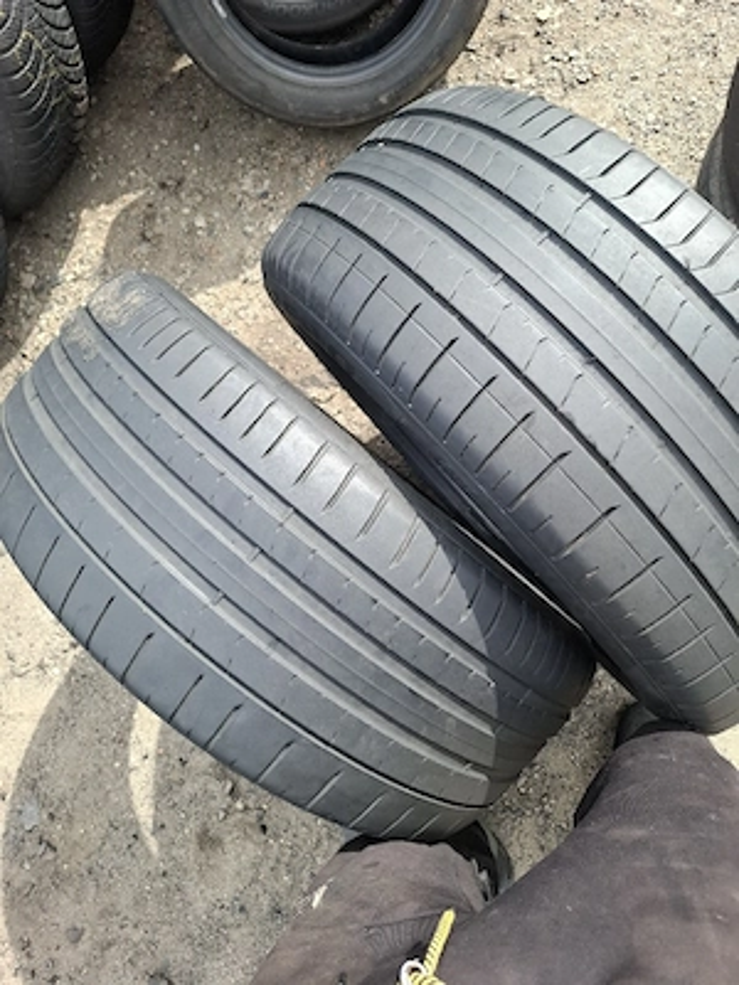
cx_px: 370
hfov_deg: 58.9
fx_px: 655
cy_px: 492
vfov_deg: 73.9
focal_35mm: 23
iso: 50
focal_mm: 5.54
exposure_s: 1/270
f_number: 1.8
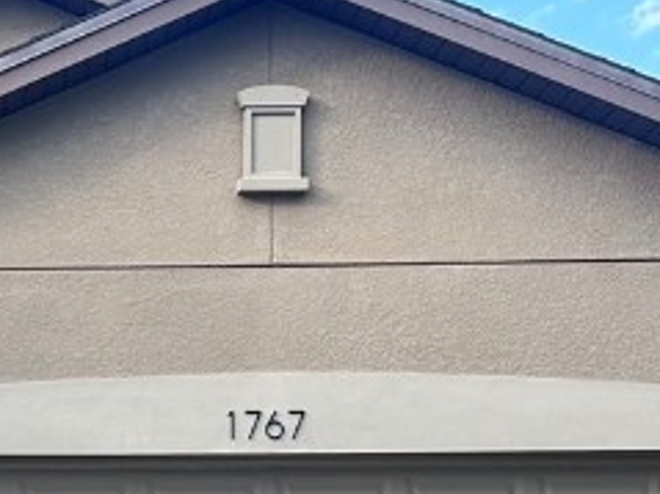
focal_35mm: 103
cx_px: -61
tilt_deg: +4.9
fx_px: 1963
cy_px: 535
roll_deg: -1.2
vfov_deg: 14.1
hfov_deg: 18.4
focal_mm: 6.86
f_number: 1.78
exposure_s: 1/1119
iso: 80
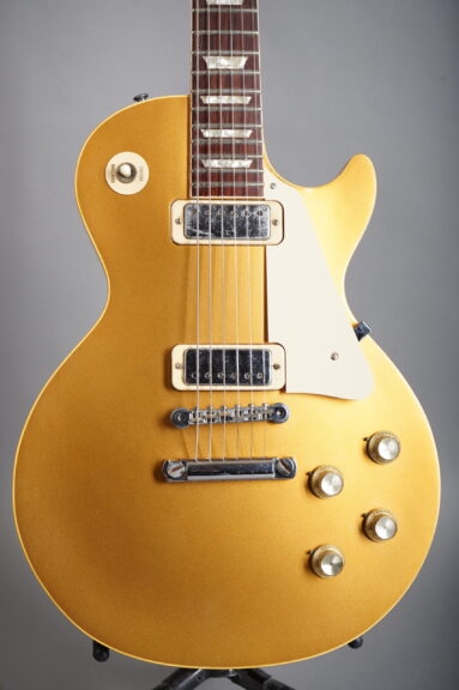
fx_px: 1245
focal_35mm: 65
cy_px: 345
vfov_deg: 31.0
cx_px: 230
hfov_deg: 20.9
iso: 160
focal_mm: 65
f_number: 8
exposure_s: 1/160
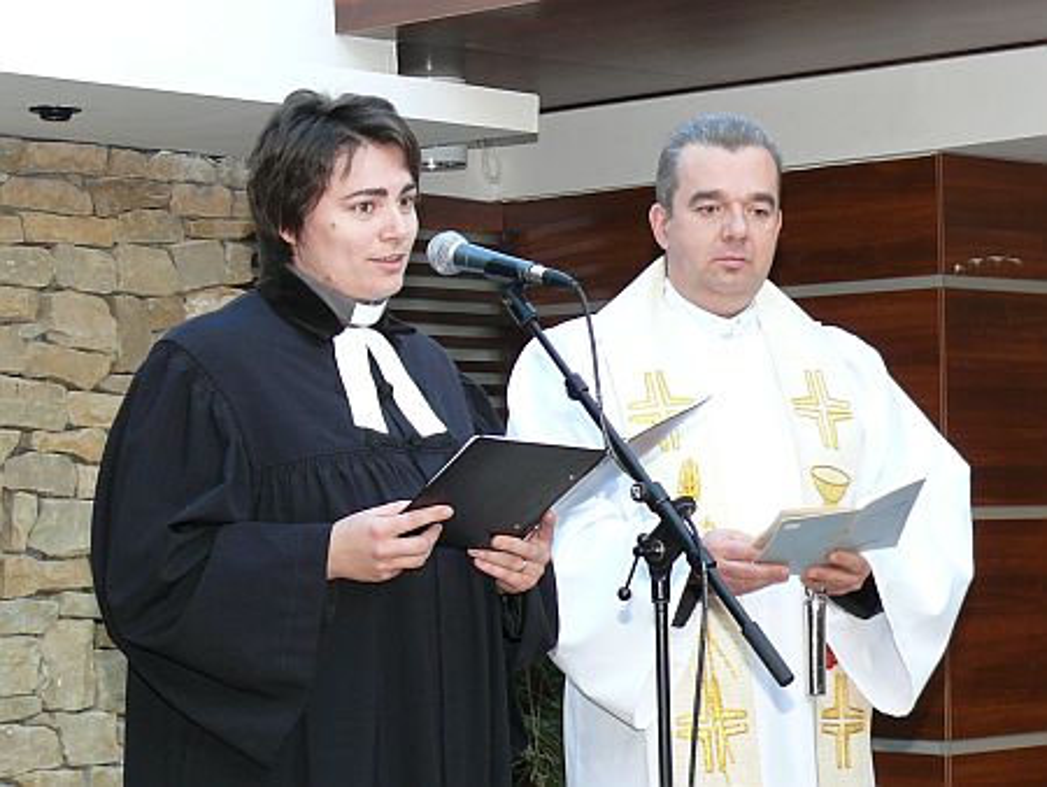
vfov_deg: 14.5
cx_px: 524
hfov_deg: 19.3
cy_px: 394
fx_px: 3087
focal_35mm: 102
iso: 100
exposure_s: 1/40
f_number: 3.2
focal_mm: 13.3
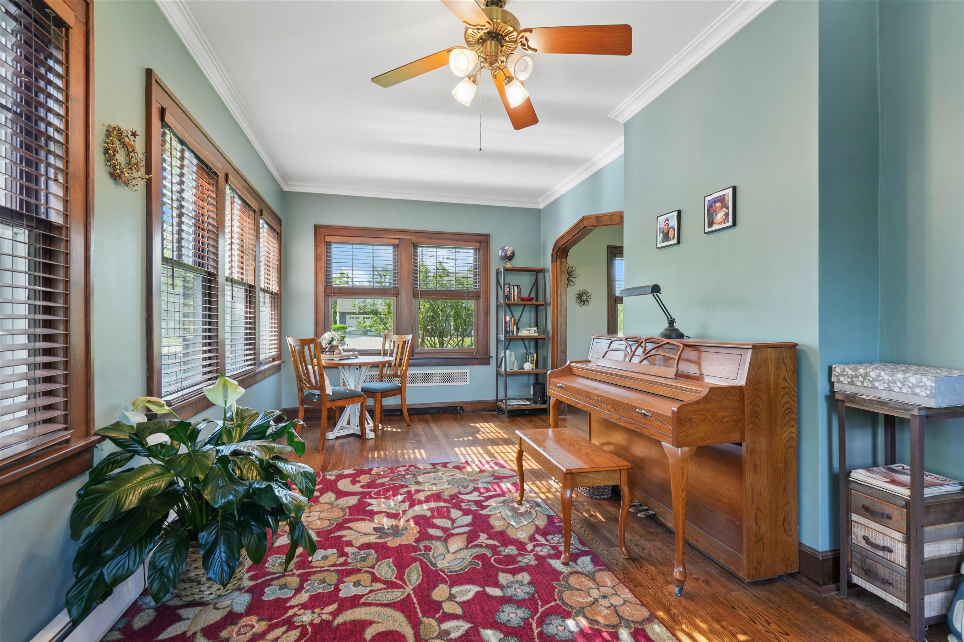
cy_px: 321
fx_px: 428
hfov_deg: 96.7
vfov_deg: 73.7
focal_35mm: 16
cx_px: 482
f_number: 10
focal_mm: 16
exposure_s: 1/20
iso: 800
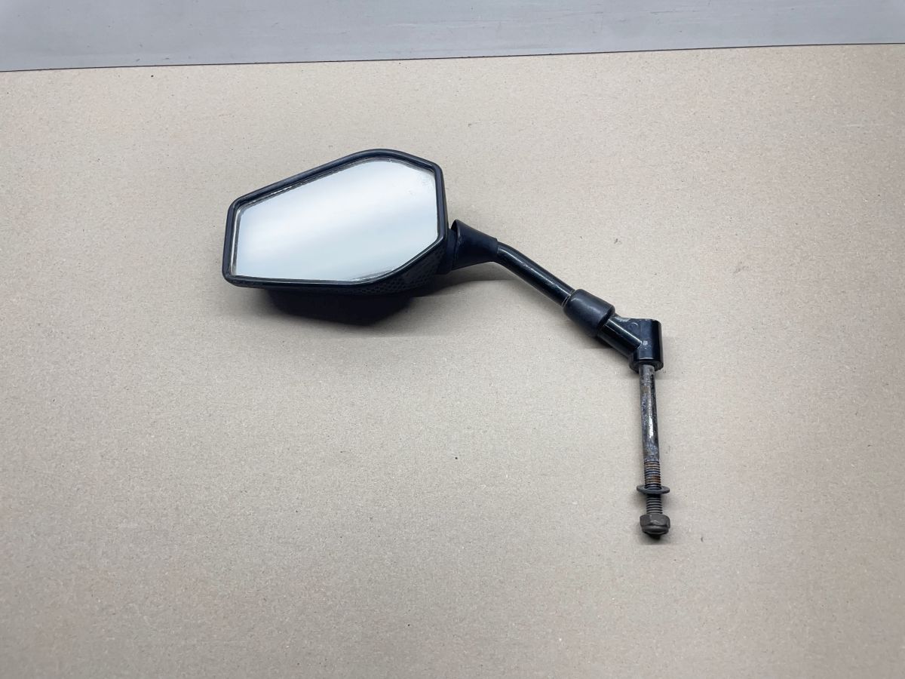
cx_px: 452
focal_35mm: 26
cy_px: 340
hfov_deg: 67.3
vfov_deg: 53.1
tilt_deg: -62.5
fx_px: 680
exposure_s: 1/100
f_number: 1.6
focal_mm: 4.2
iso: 64
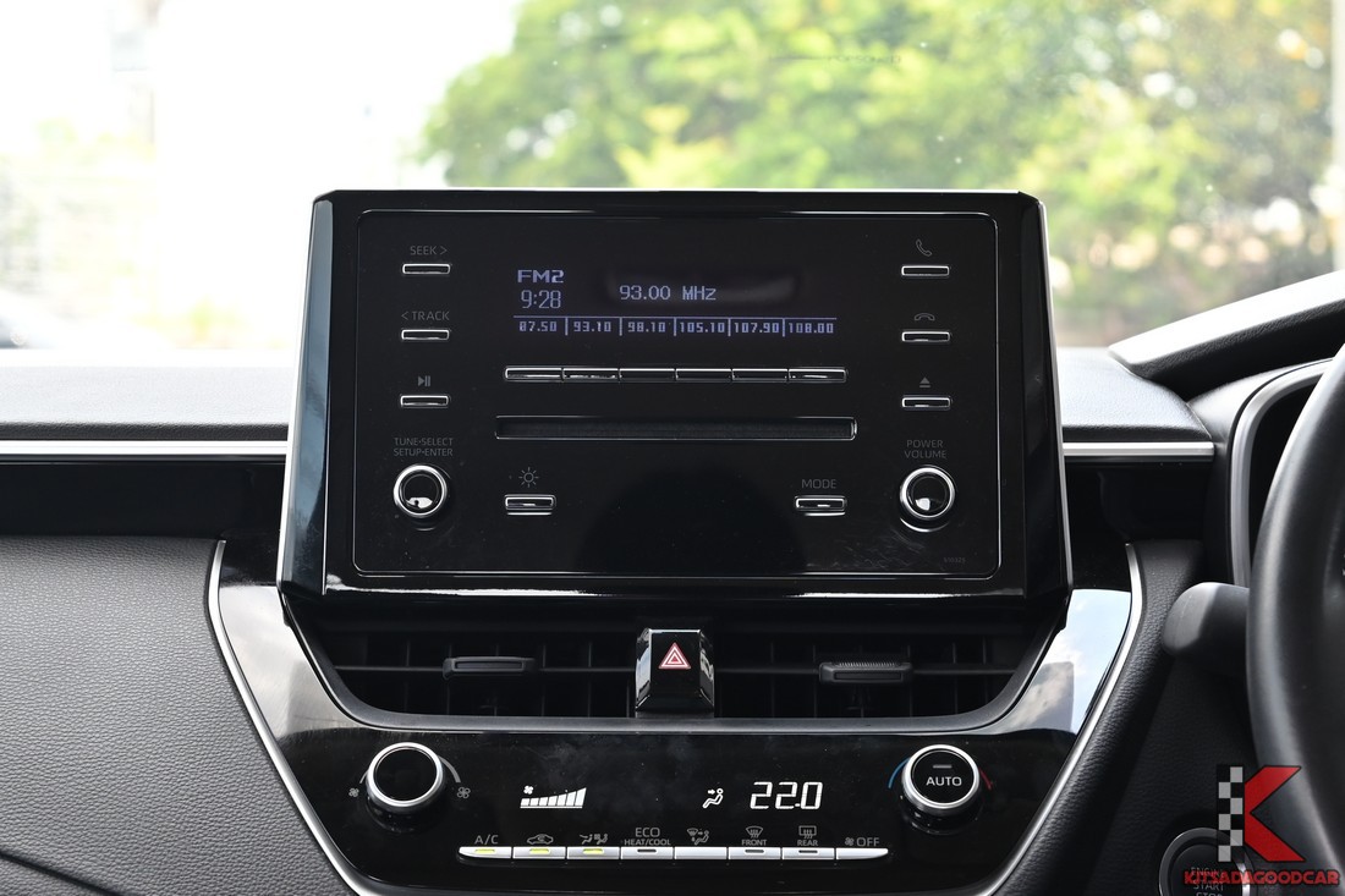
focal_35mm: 75
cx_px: 672
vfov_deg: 18.2
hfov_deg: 27.0
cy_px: 448
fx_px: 2801
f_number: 6.3
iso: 400
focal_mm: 50
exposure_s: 1/60
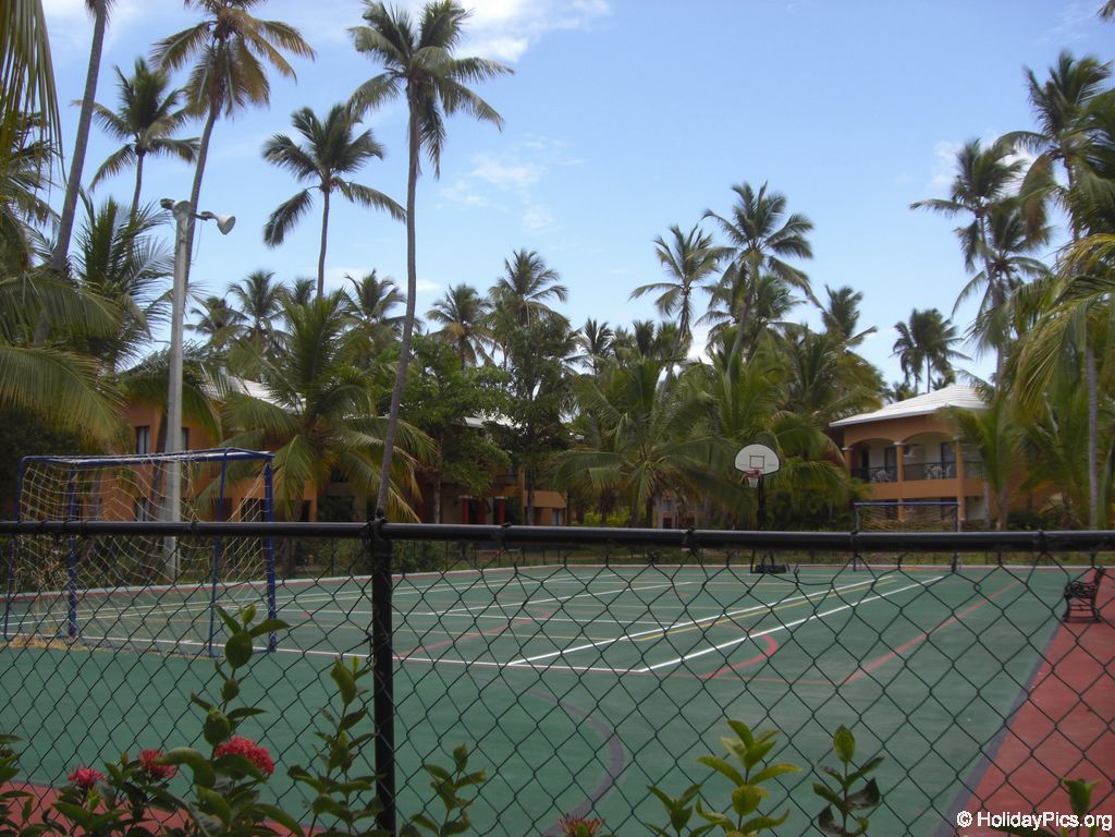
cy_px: 418
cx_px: 558
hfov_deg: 49.0
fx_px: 1224
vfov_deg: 37.7
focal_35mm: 38
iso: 64
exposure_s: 1/400
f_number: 2.7
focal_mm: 6.2
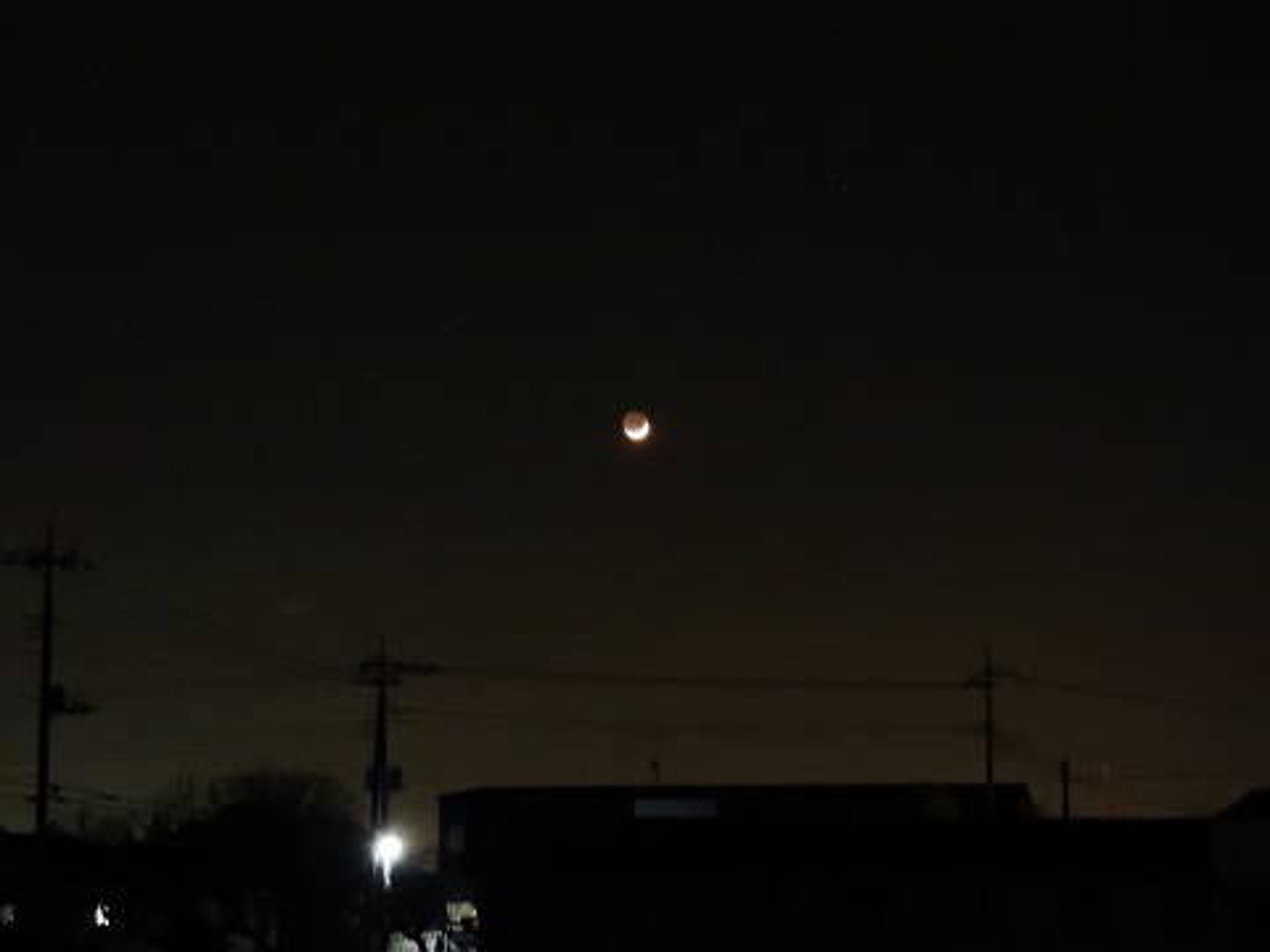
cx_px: 635
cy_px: 476
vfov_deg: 21.0
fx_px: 2568
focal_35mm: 70
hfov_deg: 27.8
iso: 1600
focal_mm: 12.5
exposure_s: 1
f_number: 4.5
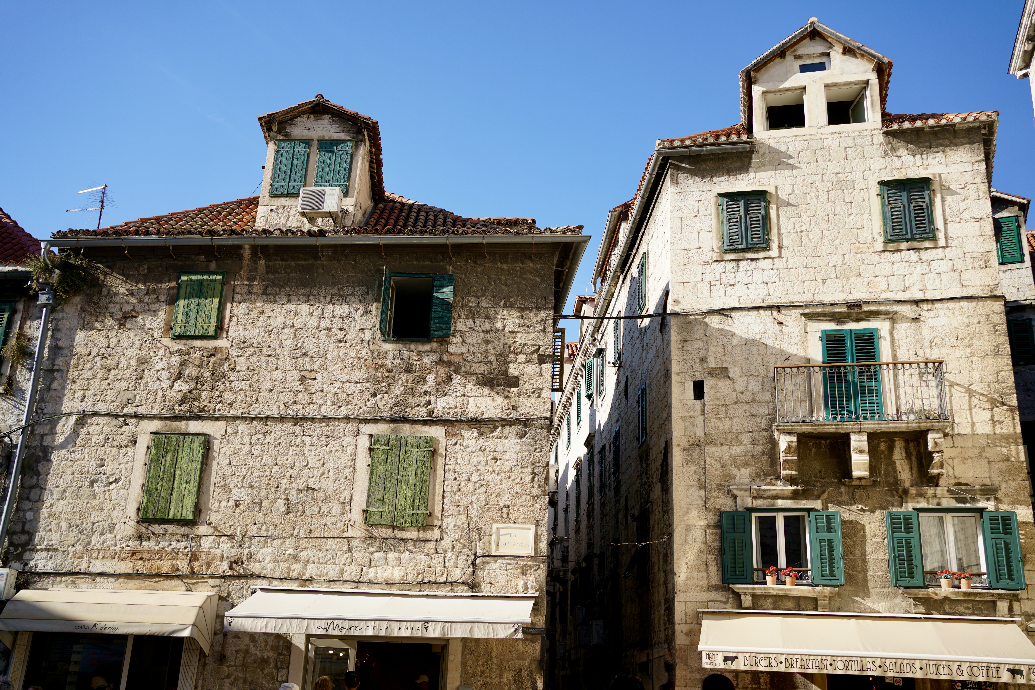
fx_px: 1006
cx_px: 518
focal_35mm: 35
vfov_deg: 37.9
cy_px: 345
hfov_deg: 54.4
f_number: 4.5
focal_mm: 35
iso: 200
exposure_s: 1/1000
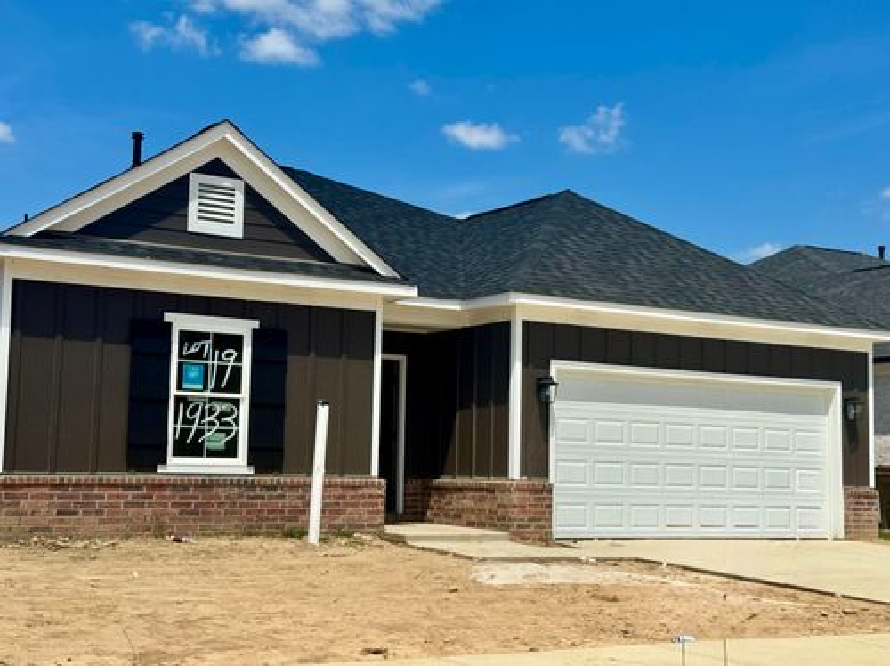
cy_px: 333
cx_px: 445
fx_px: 1233
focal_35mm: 48
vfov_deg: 30.2
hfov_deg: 39.7
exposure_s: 1/6410
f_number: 1.78
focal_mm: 6.76
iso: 64
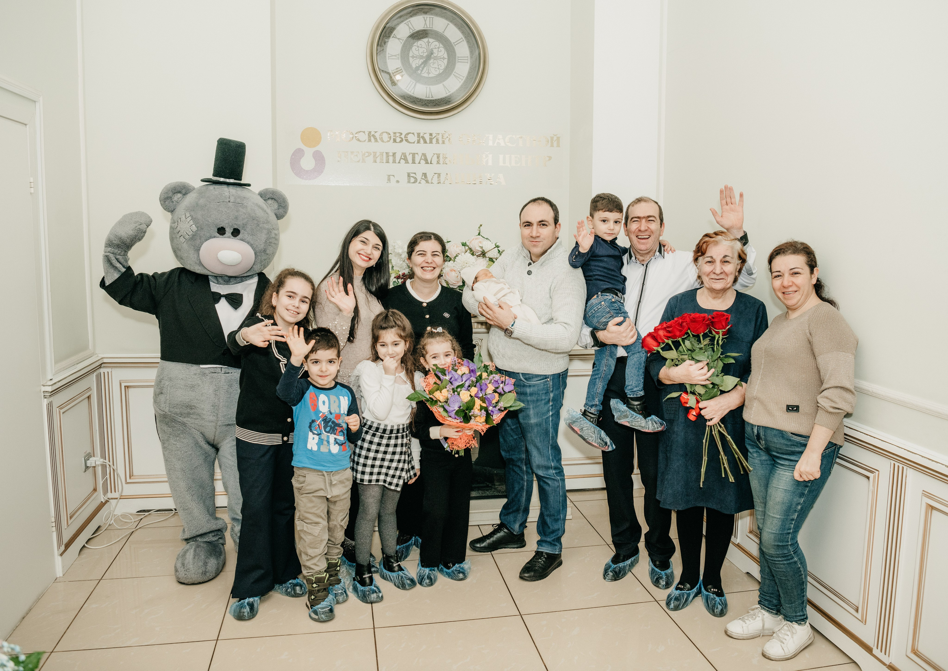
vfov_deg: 50.1
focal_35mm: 27
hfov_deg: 66.9
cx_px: 486
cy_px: 321
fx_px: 717
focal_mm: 24
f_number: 4.5
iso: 320
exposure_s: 1/160
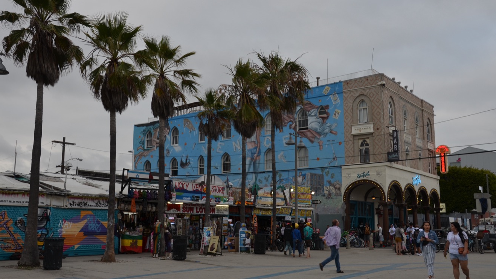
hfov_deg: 50.5
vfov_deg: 29.7
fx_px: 526
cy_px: 132
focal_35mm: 40
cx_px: 243
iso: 220
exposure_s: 1/125
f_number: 5.6
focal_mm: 24
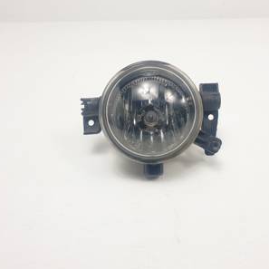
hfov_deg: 52.5
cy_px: 134
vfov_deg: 52.5
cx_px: 145
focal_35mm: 31
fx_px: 273
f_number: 2.4
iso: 50
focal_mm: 4.3
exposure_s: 1/310
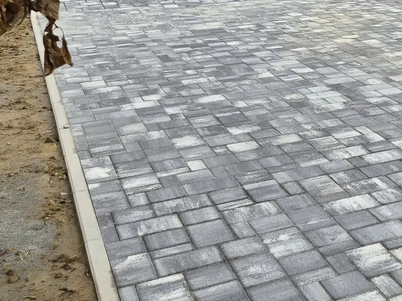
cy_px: -61
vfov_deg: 21.3
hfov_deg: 27.1
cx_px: 469
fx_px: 743
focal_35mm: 64
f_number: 1.8
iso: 25
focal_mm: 5.4
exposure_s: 1/1140
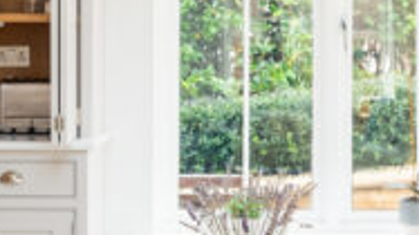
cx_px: 231
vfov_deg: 8.7
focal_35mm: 140
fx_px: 1555
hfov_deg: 15.3
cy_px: 130
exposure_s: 1/100
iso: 320
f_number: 8
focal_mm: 24
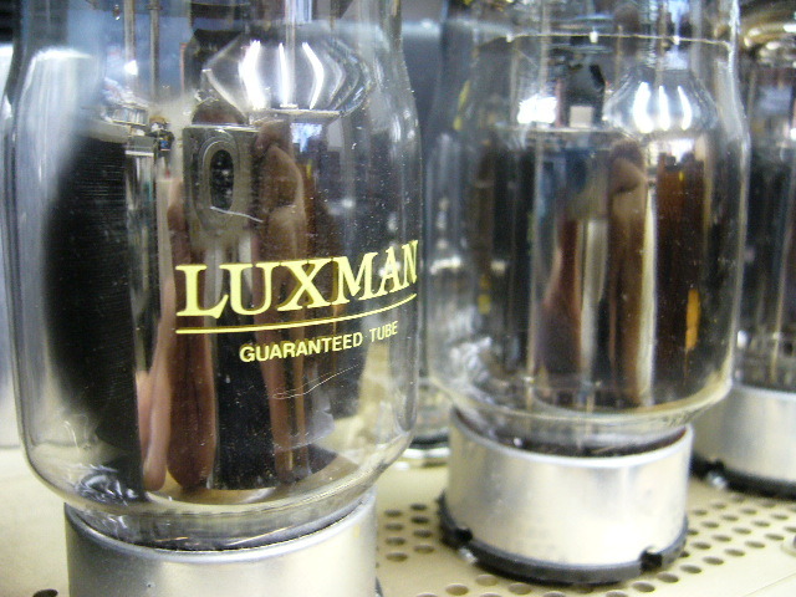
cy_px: 298
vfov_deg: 40.7
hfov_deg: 52.6
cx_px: 398
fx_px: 805
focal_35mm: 35
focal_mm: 5.8
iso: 200
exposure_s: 1/8
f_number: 2.8
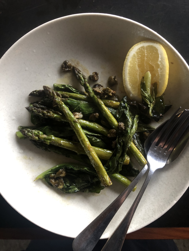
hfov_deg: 49.7
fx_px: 204
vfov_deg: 63.4
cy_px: 126
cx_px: 94
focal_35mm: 28
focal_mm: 3.99
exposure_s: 1/6
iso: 100
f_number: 1.8
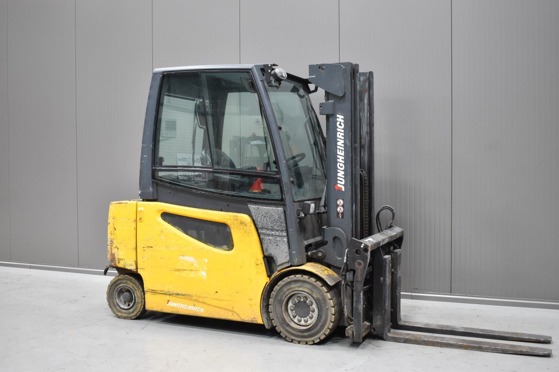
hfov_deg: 51.3
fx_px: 582
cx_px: 280
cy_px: 186
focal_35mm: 38
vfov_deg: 35.5
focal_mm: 25
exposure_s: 1/40
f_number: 4.5
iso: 1250
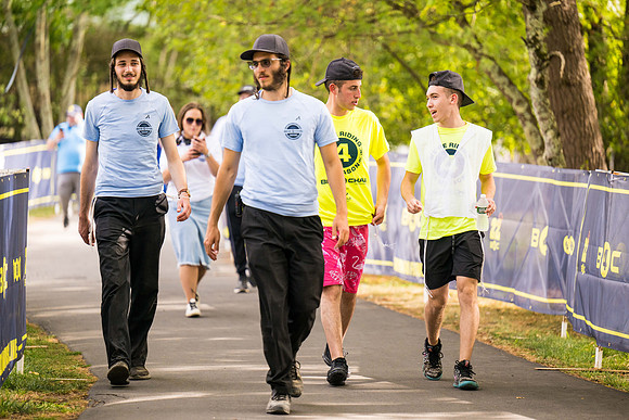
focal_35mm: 170
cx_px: 314
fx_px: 2971
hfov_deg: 12.1
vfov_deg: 8.1
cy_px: 210
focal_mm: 170
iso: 500
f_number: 2.8
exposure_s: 1/1000
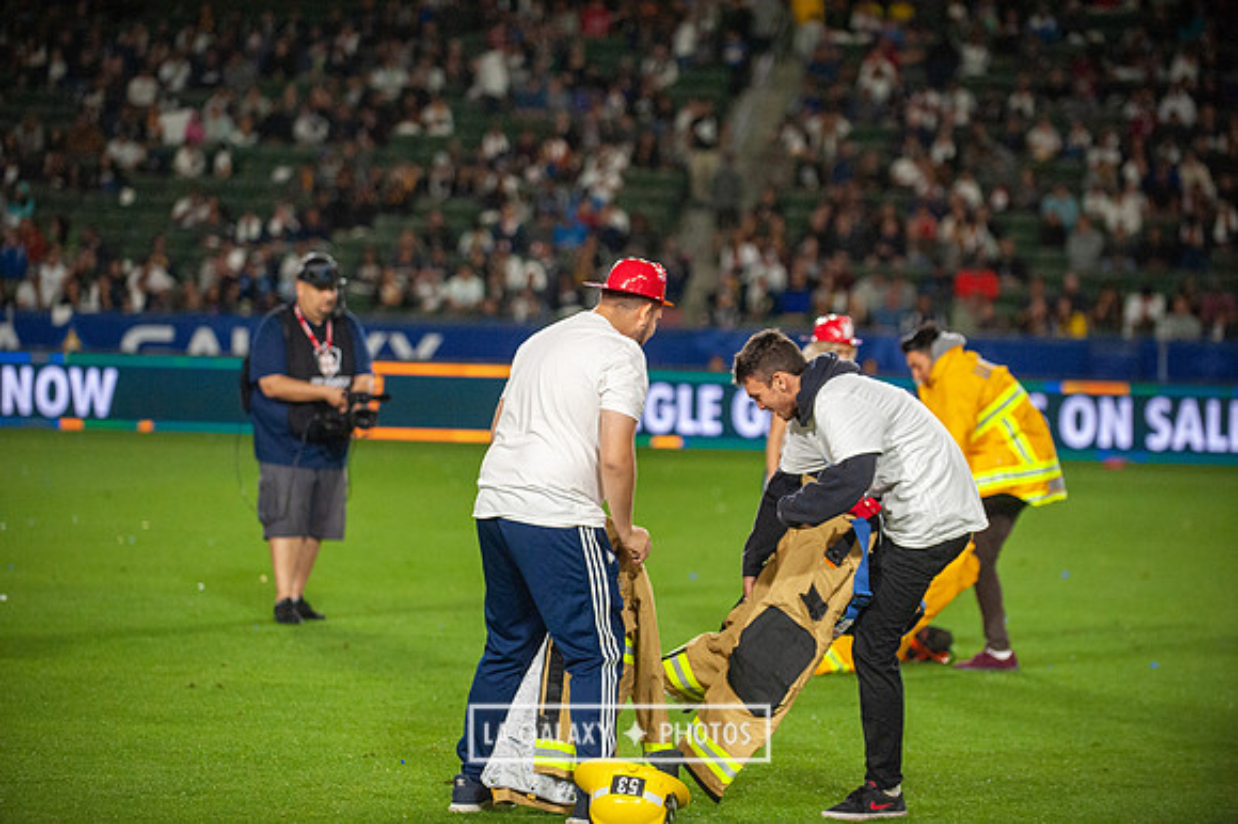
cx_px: 619
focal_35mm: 130
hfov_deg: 15.8
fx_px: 4468
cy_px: 412
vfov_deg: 10.5
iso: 3200
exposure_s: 1/2500
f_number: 2.8
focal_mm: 130
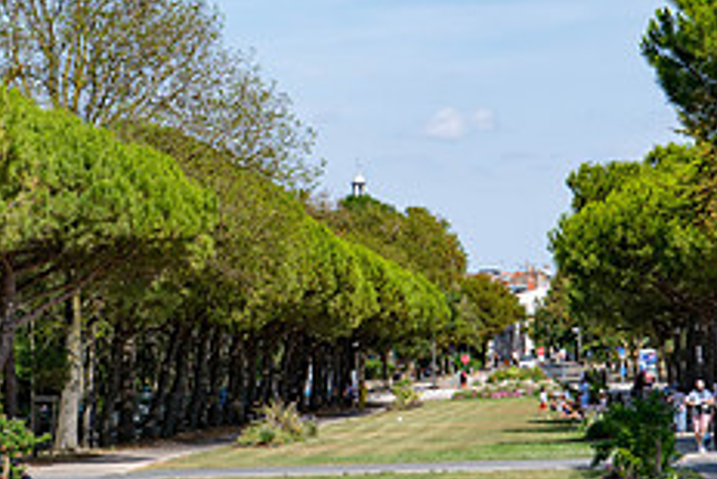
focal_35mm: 175
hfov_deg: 11.7
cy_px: 88
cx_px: 62
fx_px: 3487
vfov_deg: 7.8
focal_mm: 70
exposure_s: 1/320
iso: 64
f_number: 8
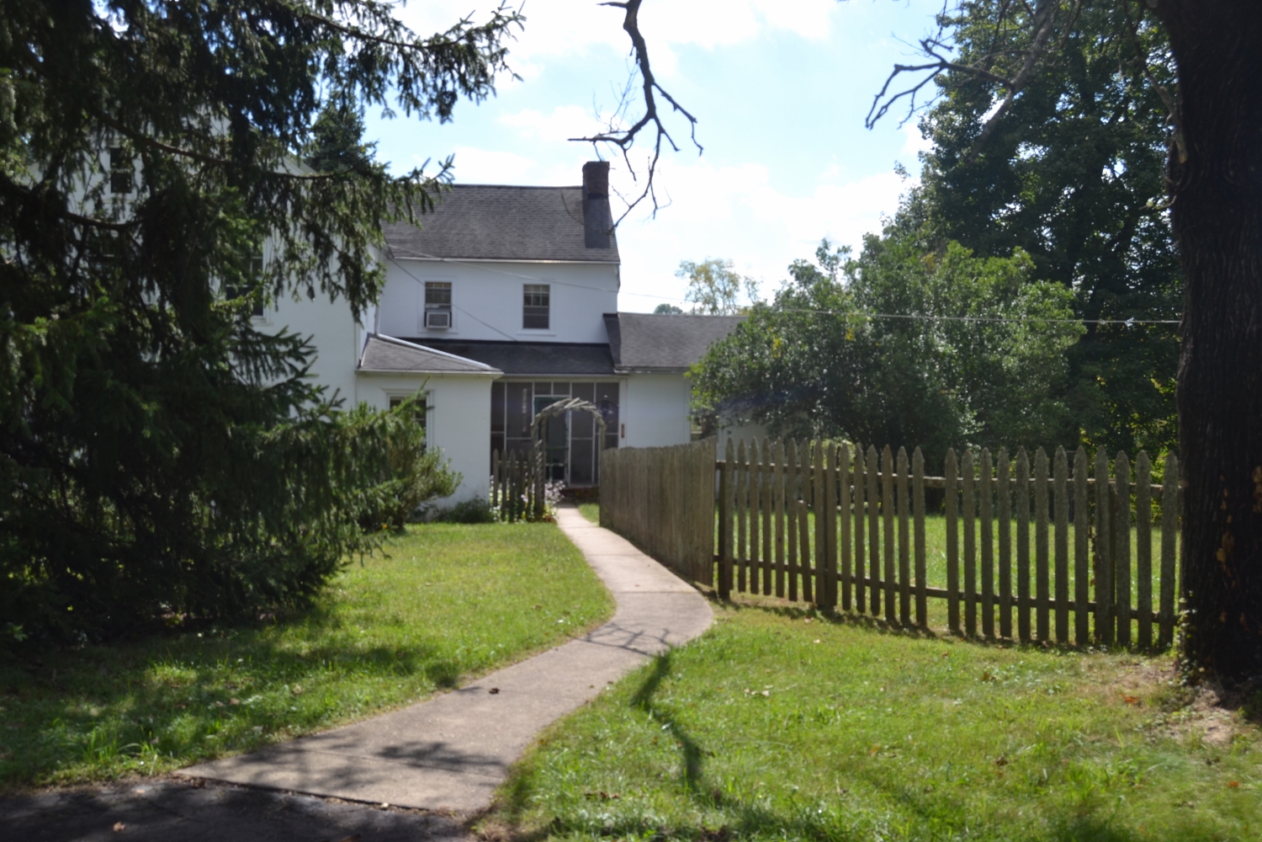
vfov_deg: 34.2
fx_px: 1367
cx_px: 631
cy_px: 421
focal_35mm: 39
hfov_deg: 49.6
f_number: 7.1
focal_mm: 26
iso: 100
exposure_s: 1/250
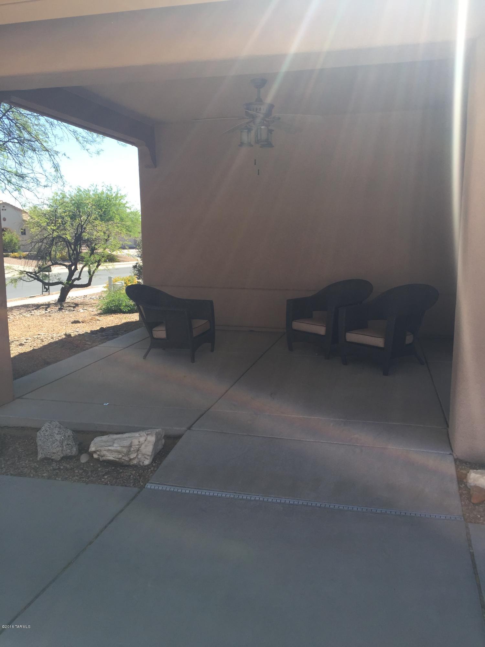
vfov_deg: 61.7
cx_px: 242
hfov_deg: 48.2
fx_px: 542
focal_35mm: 29
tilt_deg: -8.4
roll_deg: -0.1
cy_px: 324
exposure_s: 1/860
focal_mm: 4.15
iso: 32
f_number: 2.2
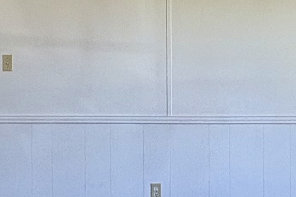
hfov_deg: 23.6
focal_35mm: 86
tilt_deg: -0.8
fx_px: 707
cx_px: 178
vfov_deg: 15.9
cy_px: 73
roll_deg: +0.8
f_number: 2.2
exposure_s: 1/120
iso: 125
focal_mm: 2.22
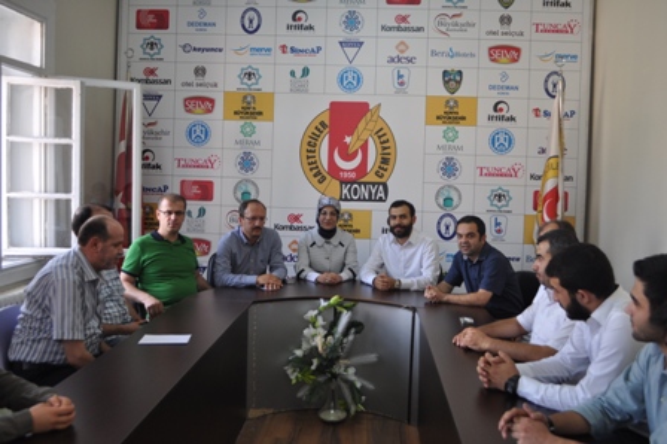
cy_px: 222
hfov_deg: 57.3
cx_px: 334
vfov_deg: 39.9
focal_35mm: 33
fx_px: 611
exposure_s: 1/60
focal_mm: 22
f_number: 4
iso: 400
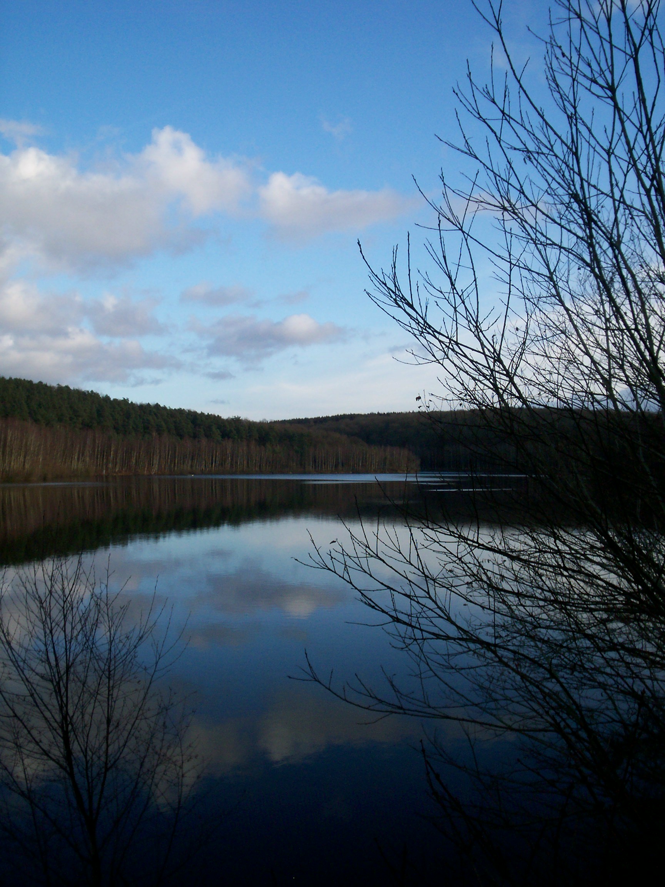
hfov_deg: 39.7
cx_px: 332
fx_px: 922
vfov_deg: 51.4
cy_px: 444
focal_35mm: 36
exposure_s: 1/337
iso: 100
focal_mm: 5.9
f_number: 4.5
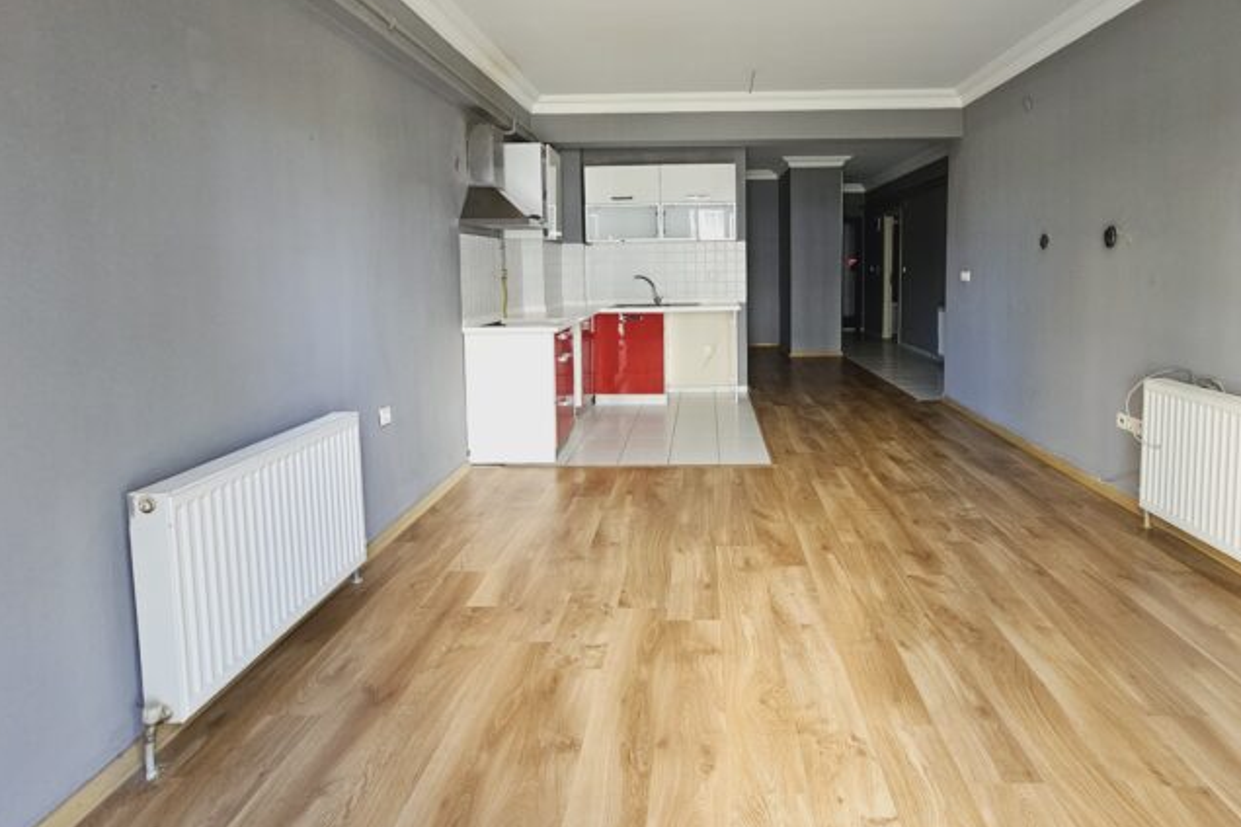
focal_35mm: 17
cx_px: 679
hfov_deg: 93.0
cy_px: 304
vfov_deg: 69.2
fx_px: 586
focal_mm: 2.2
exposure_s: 1/50
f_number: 2.2
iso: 200
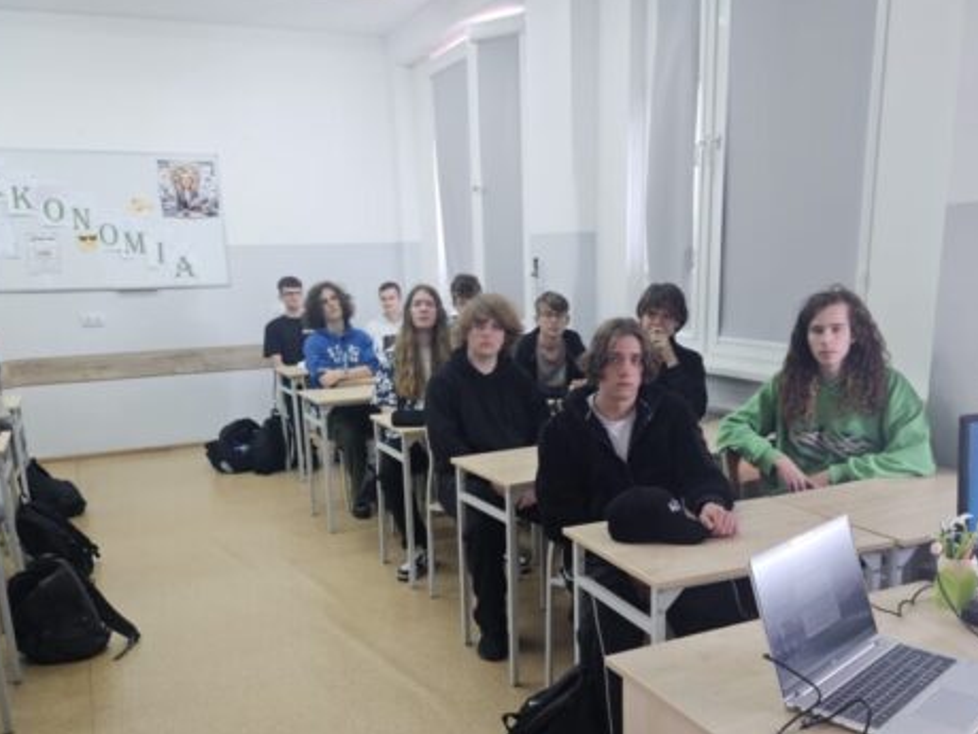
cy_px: 498
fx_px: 904
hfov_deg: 56.8
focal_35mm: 32
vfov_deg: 43.5
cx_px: 480
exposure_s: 1/100
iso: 160
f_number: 1.8
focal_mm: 5.4
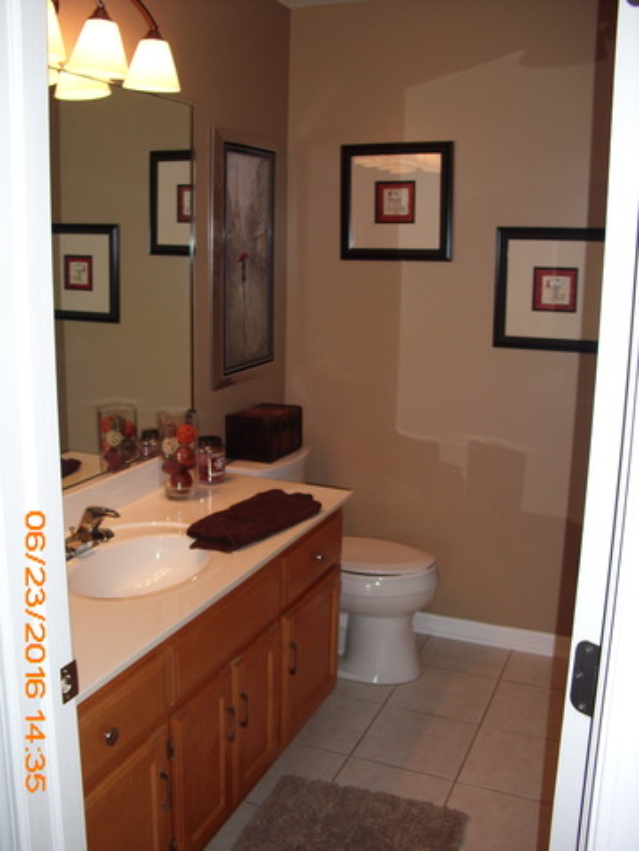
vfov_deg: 51.4
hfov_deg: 39.7
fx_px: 886
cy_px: 426
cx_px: 320
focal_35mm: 36
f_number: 3.1
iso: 100
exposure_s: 1/60
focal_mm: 6.3
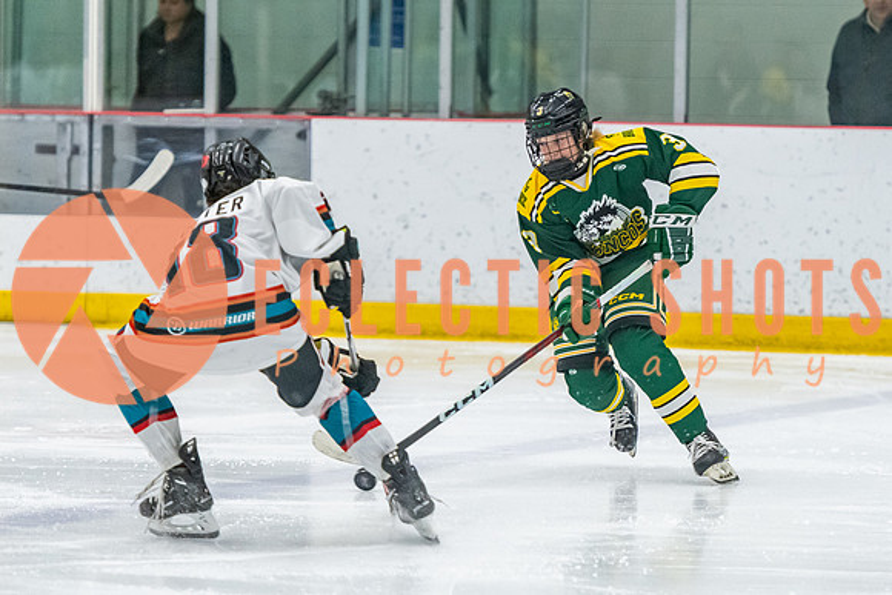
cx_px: 595
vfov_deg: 5.4
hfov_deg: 8.1
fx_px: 6298
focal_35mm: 254
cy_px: 251
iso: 4000
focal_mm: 155
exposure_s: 1/800
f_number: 2.8
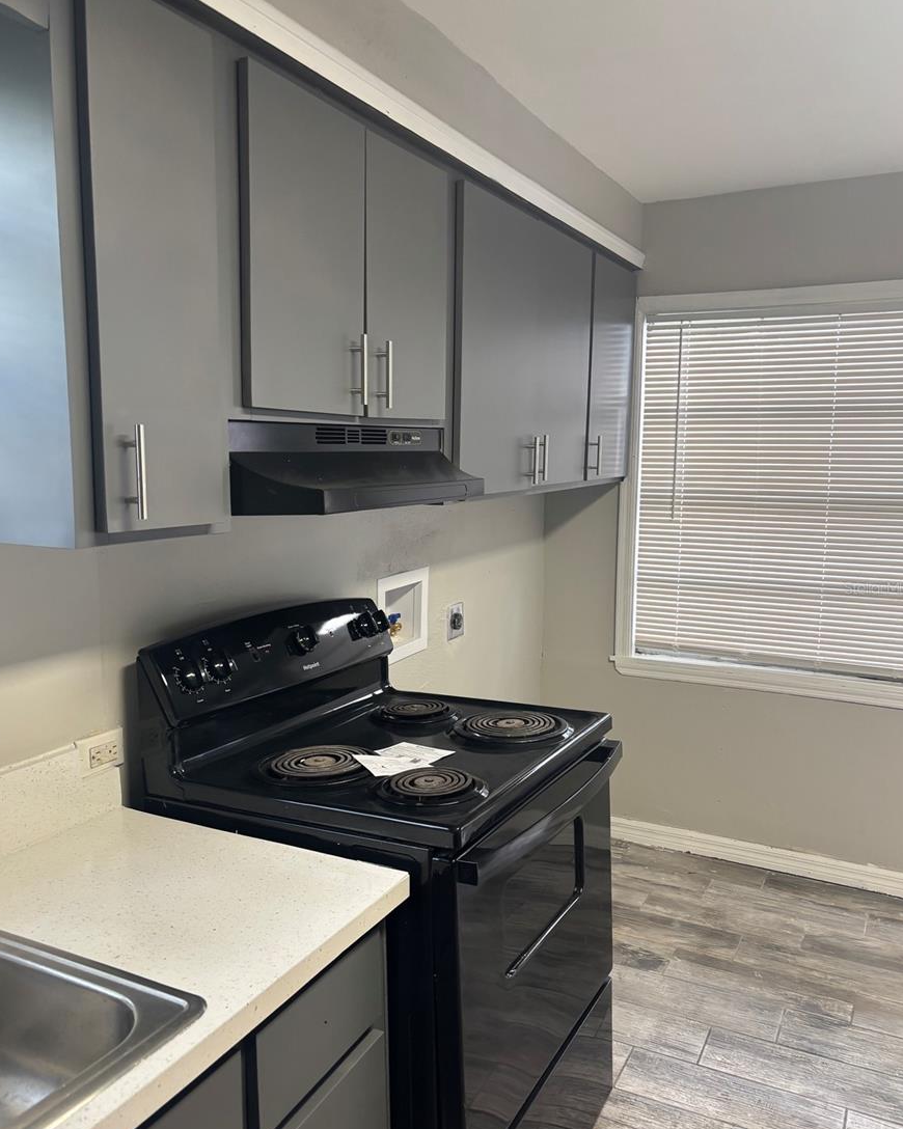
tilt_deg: -8.1
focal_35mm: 28
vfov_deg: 62.2
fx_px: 936
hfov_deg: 51.5
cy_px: 587
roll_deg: -1.2
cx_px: 450
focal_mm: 5.96
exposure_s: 1/60
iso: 100
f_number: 1.6
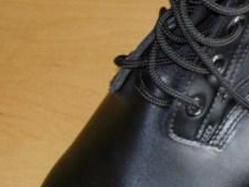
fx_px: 1223
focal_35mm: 170
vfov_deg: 8.7
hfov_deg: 11.1
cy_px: 104
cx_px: 402
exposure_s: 1/32
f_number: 2.8
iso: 79
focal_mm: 7.8
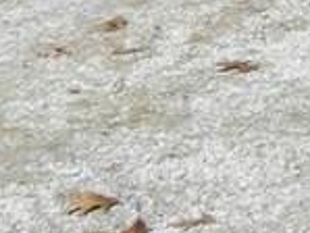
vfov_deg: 4.5
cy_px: -537
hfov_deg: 5.9
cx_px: 816
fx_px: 2832
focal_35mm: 316
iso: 64
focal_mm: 8.2
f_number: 5.6
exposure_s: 1/293
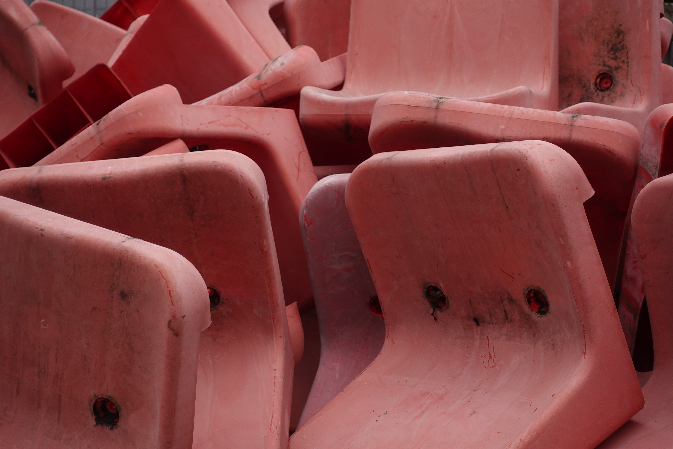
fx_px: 1309
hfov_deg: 28.8
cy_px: 224
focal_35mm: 70
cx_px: 336
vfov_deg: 19.5
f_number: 4
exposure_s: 1/125
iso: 125
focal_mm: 25.7
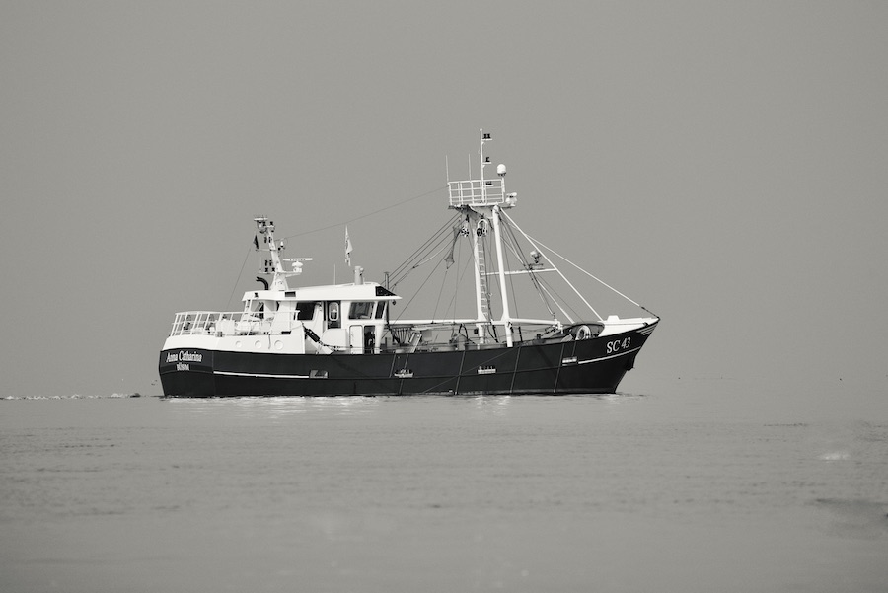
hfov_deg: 5.2
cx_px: 444
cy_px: 296
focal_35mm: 400
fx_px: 9871
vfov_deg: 3.4
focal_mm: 400
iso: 140
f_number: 8
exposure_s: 1/800
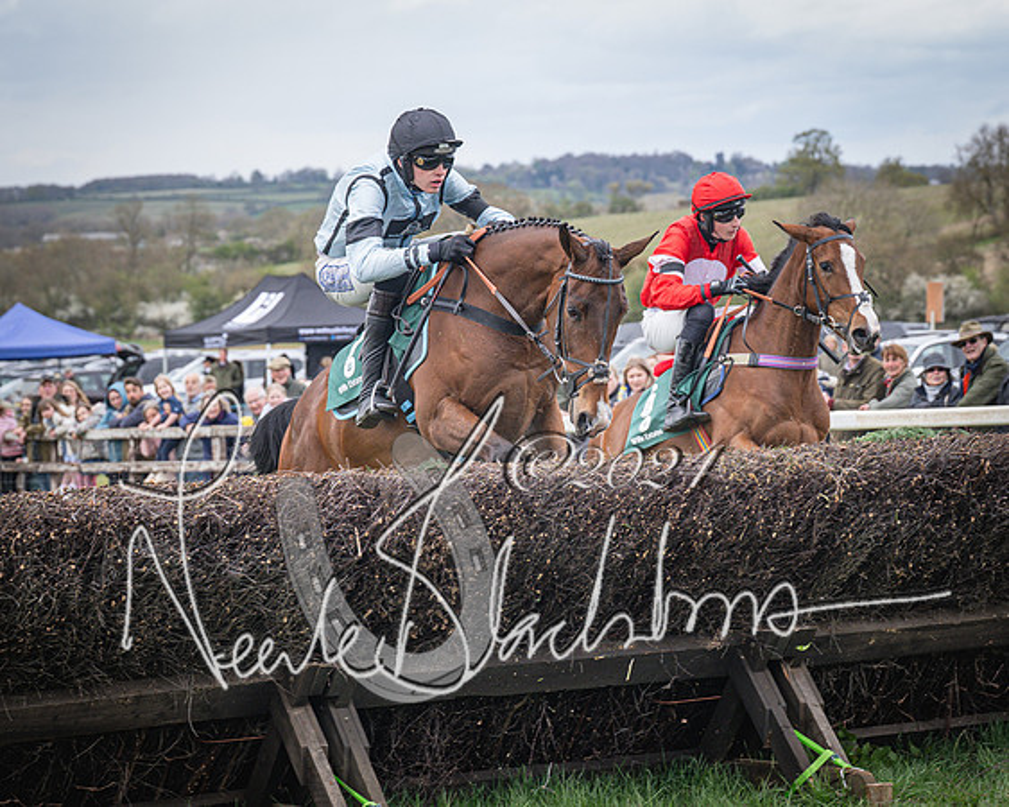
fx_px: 3742
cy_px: 425
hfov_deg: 15.4
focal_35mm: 125
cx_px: 503
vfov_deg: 12.3
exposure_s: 1/1250
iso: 500
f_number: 4
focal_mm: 70
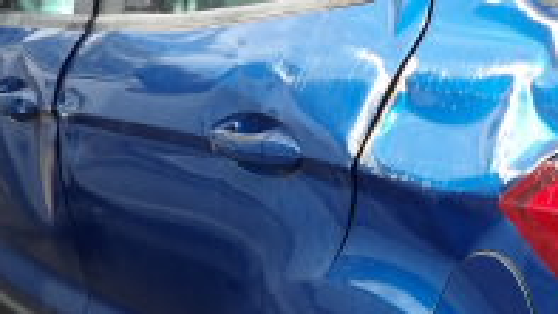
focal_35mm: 85
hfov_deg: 23.2
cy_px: 294
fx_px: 1258
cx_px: 646
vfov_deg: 14.1
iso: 100
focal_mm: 4.3
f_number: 3.2
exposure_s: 1/255
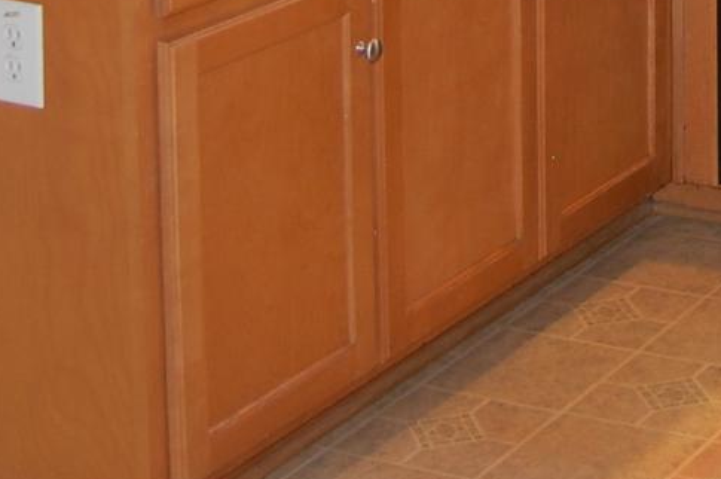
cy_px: -438
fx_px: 2280
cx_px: 895
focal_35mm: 114
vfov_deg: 11.0
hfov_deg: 17.1
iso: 400
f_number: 3.5
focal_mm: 18
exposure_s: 1/60
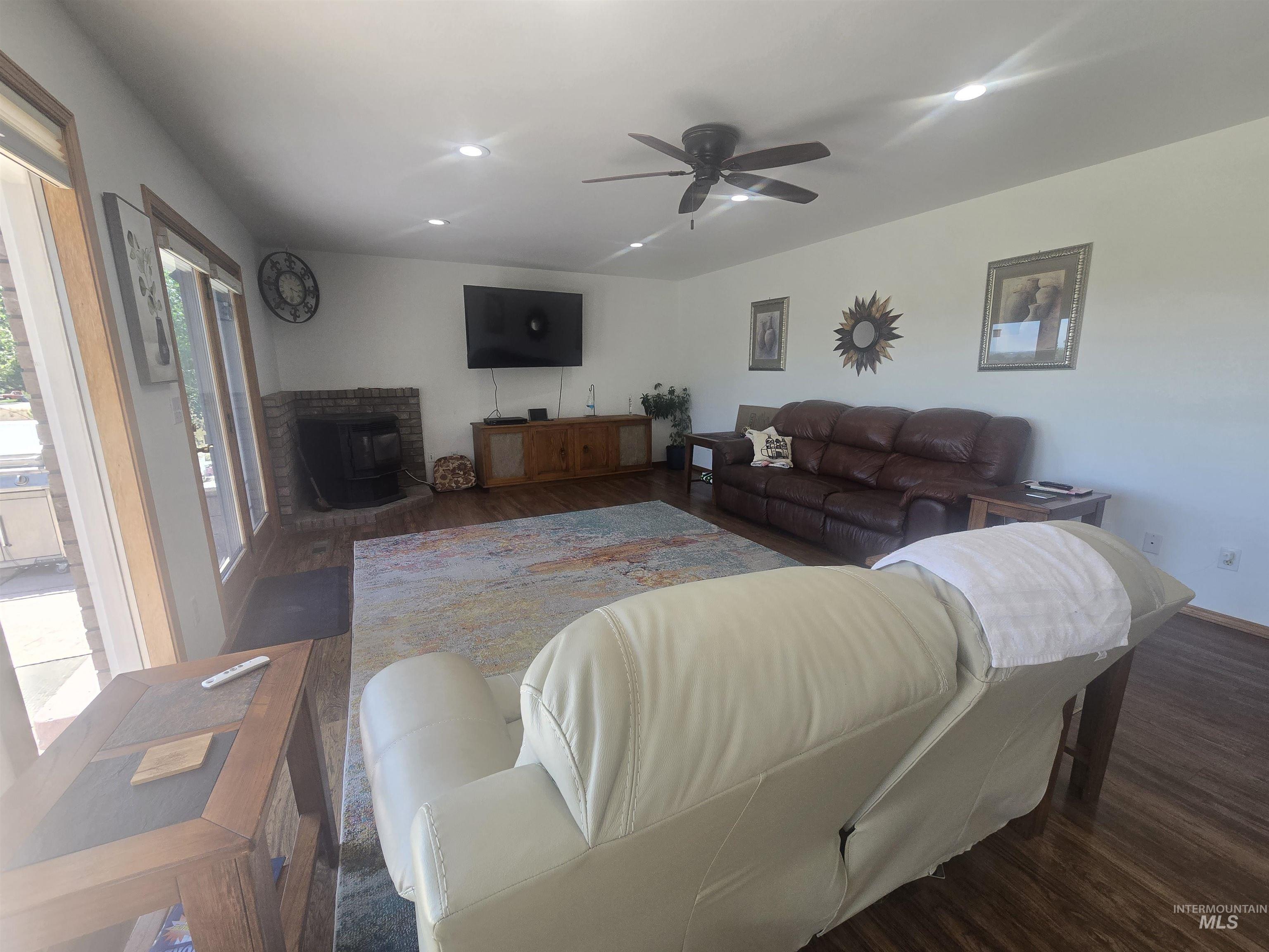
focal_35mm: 13
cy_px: 476
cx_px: 634
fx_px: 477
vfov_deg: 89.9
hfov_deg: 106.2
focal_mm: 2.2
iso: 64
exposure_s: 1/120
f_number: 2.2
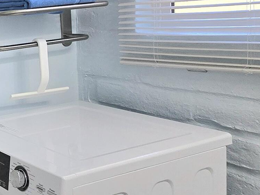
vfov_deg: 27.8
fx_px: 391
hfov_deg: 28.1
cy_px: 55
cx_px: -103
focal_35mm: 52
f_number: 2.2
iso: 80
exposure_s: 1/120
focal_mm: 2.2
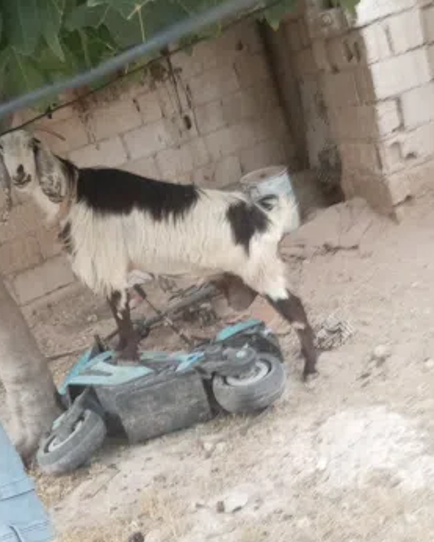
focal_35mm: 52
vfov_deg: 36.0
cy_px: 264
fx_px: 835
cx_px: 213
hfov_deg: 29.2
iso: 233
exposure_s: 1/33.3
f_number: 1.8
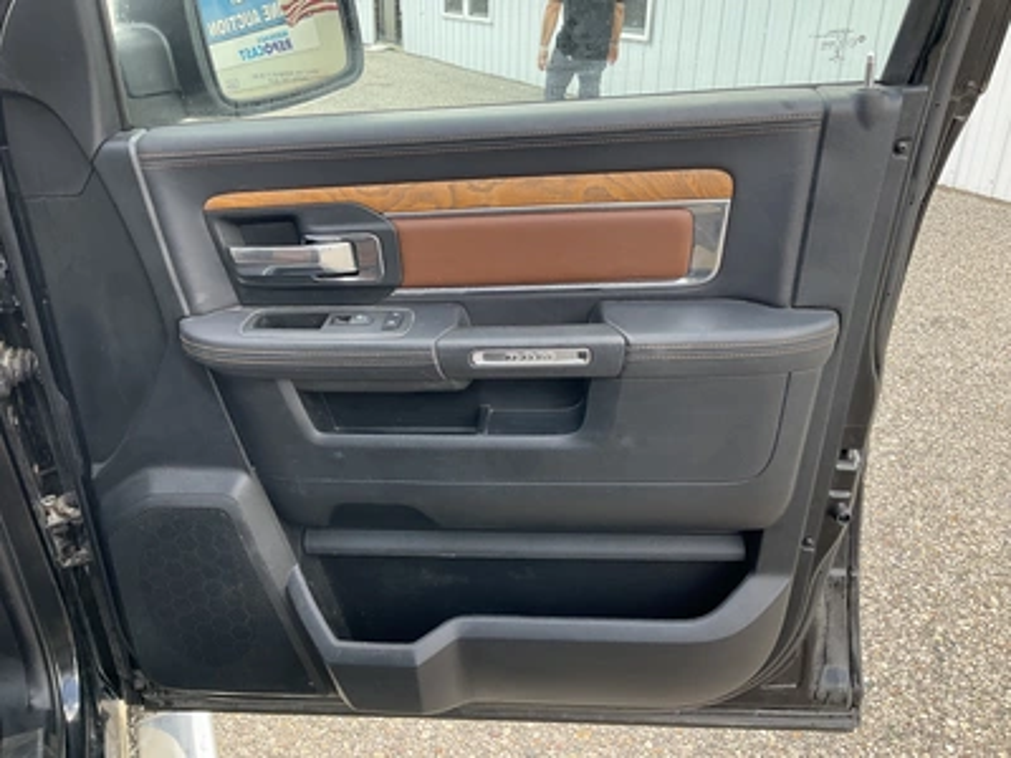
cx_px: 506
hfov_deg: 61.7
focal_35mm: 29
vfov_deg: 48.2
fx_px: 847
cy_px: 379
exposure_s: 1/139
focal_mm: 3
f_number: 1.8
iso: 25
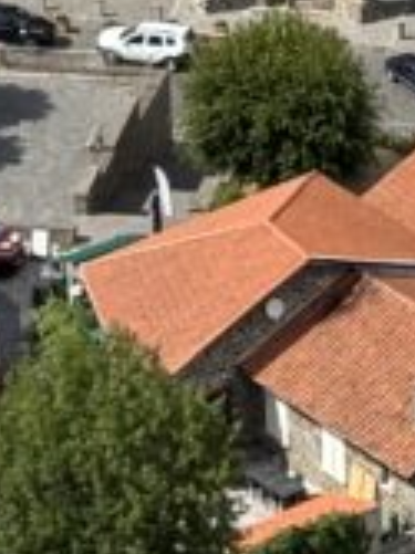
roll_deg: +0.2
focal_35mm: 294
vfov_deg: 6.6
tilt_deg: -21.0
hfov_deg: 5.0
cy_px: -491
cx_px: 219
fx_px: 4706
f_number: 1.78
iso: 64
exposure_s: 1/3817
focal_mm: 6.76
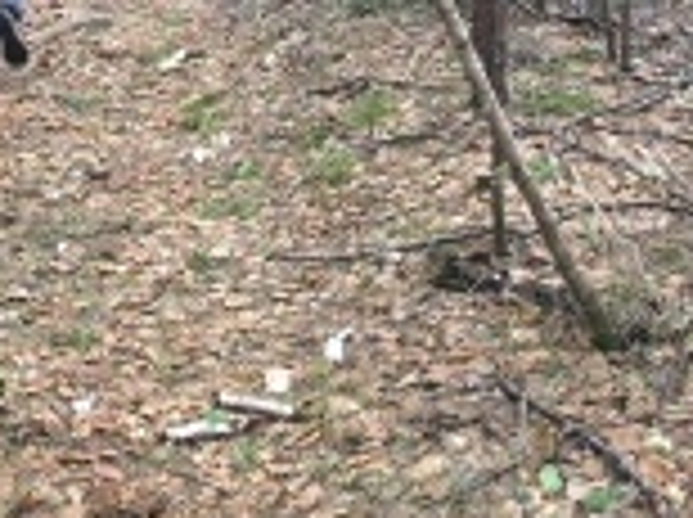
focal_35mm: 69
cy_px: -59
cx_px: 27
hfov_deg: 26.9
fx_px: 1379
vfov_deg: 20.2
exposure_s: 1/30
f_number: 2.2
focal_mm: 4.15
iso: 160
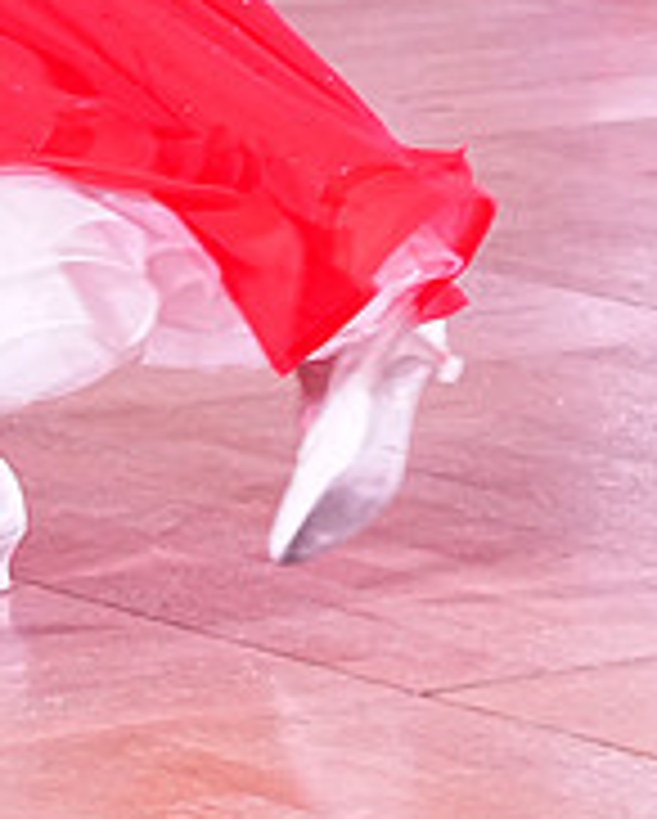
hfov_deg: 4.1
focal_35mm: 377
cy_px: -374
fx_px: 9148
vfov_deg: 5.1
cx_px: 173
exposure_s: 1/250
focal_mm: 84
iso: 2500
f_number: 5.6
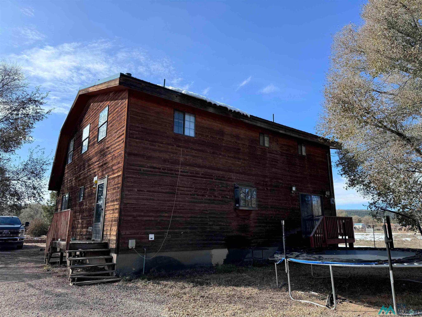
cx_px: 211
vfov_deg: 56.8
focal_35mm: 24
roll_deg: +0.9
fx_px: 293
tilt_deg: +12.7
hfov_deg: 71.6
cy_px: 158
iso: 80
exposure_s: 1/2174
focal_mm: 6.76
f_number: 1.78
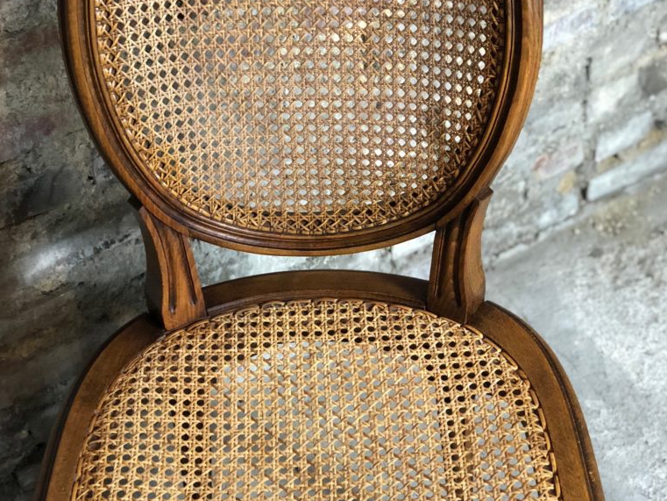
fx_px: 1349
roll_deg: +3.6
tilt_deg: -40.1
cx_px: 335
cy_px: 230
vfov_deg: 21.0
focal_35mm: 70
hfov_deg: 27.8
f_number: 2.4
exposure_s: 1/13
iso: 160
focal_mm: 6
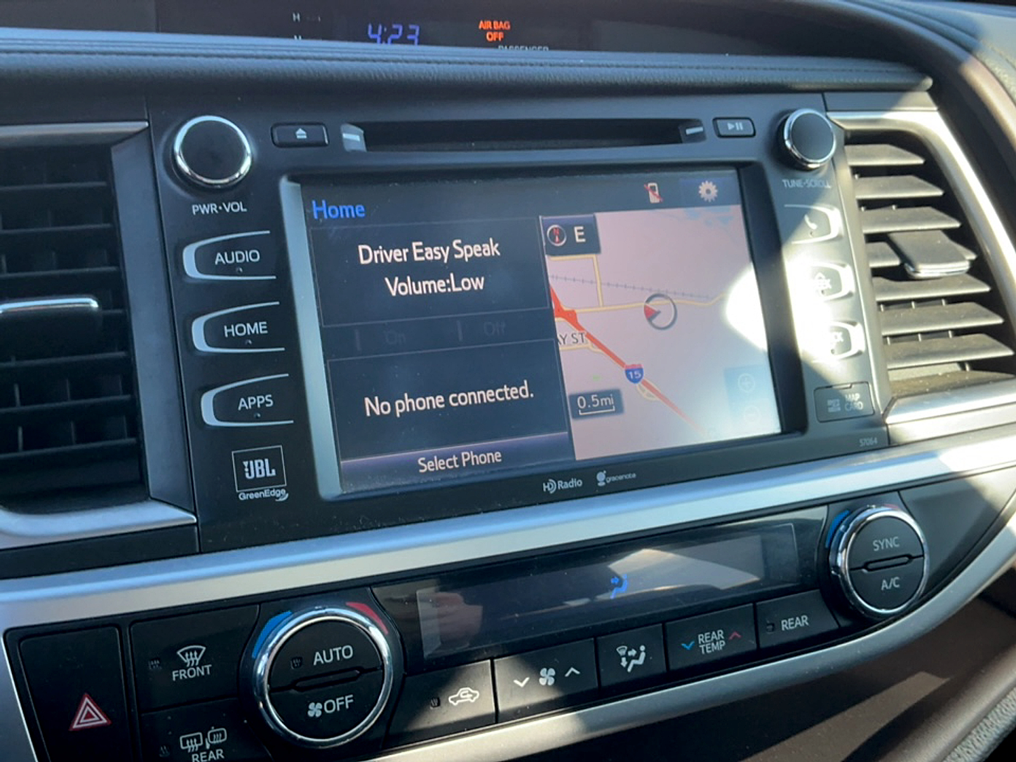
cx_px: 508
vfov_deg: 46.8
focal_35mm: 30
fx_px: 881
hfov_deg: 60.0
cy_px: 381
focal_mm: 3
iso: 40
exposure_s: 1/120
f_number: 1.8
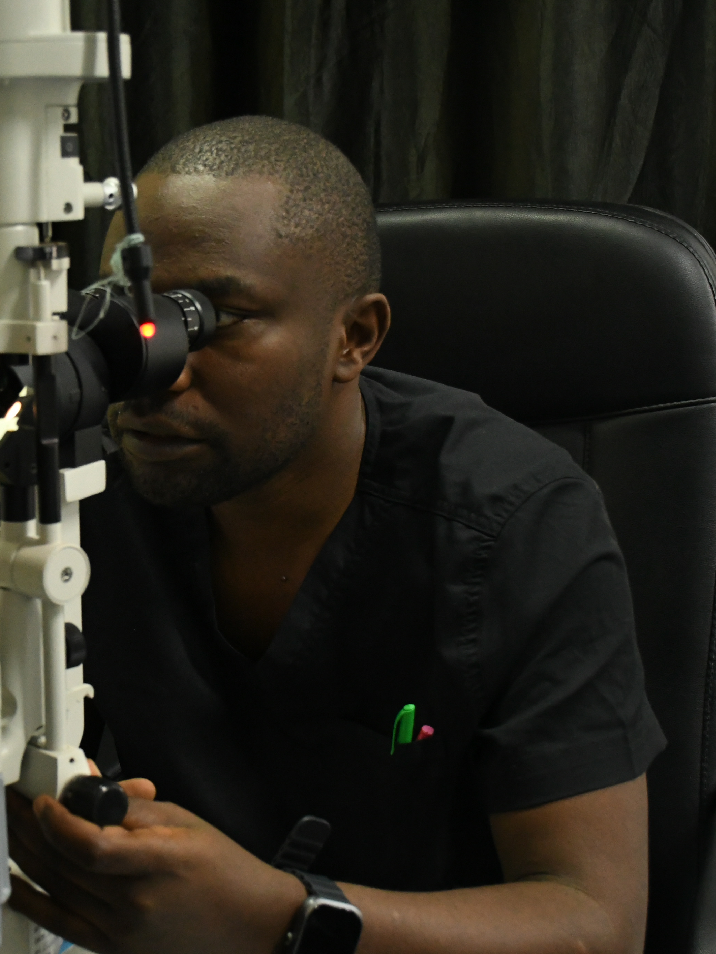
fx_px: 1599
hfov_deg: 24.7
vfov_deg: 33.2
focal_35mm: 58
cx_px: 111
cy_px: 478
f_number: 5
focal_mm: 27
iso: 4000
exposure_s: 1/100
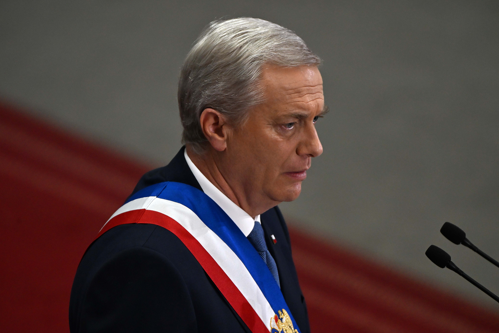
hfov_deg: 3.4
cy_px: 170
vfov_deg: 2.2
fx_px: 8496
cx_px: 246
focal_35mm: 613
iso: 3200
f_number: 6.3
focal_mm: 600
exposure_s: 1/320
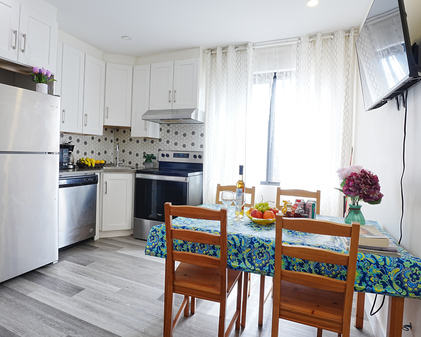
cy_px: 159
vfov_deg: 69.1
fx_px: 244
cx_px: 189
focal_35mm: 20
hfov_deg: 81.3
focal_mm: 11
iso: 100
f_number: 8
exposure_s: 1/6
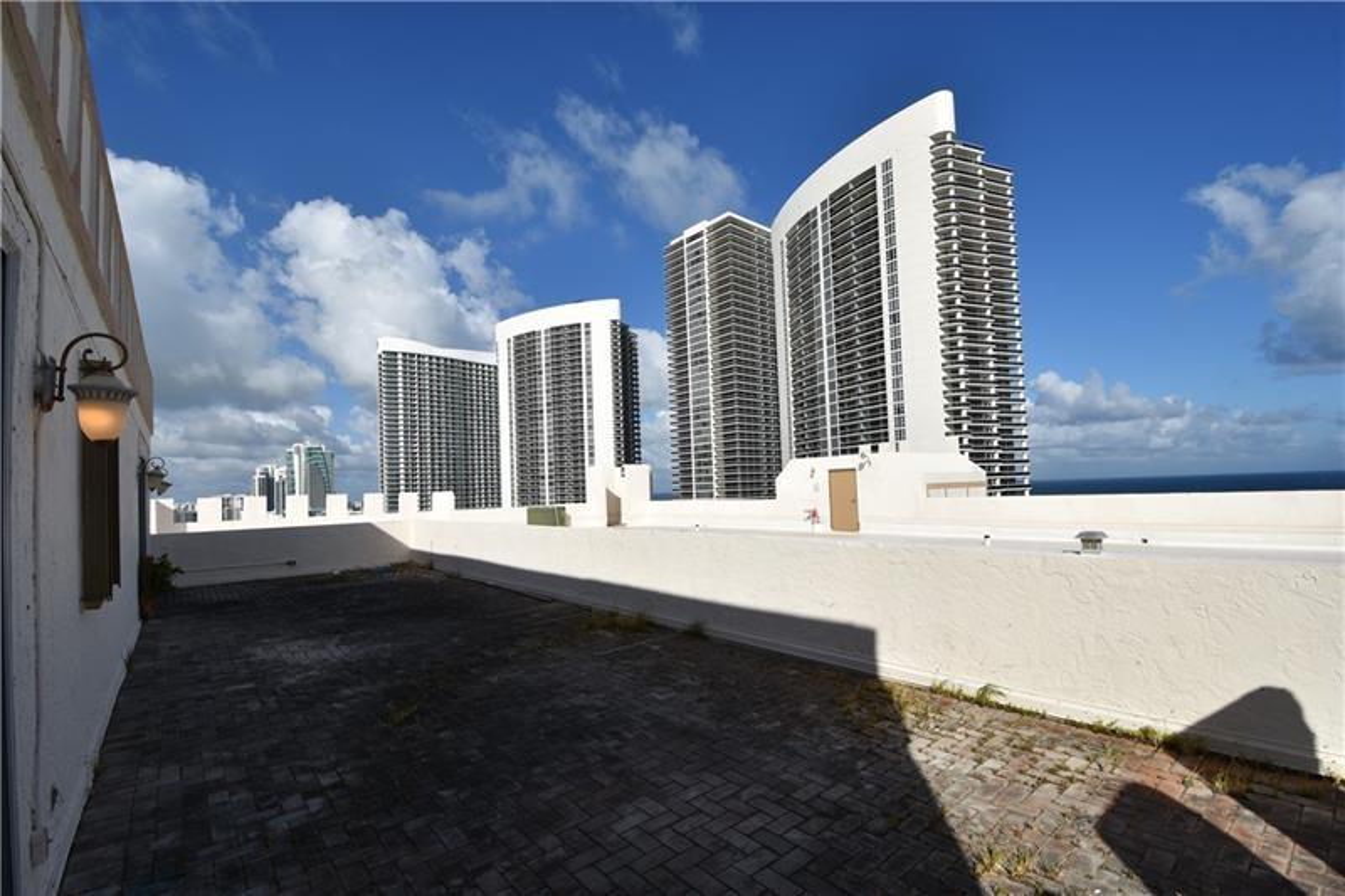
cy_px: 448
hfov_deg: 100.4
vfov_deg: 77.3
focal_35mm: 15
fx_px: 560
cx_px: 672
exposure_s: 1/320
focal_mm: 10
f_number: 9
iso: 100
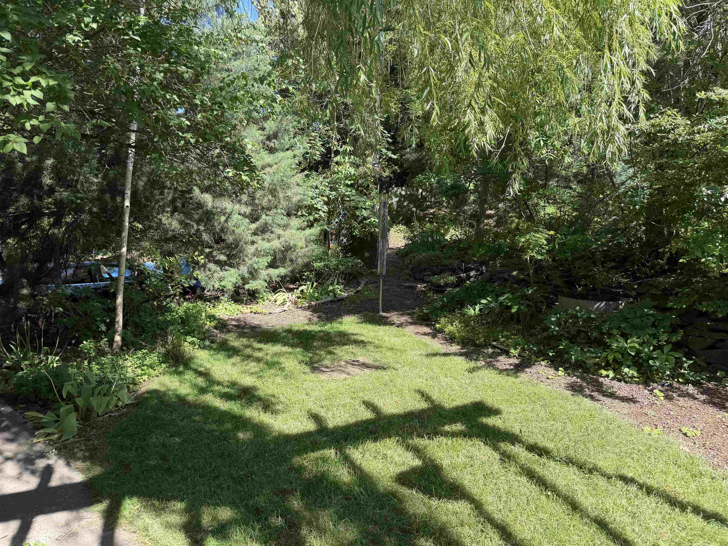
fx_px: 505
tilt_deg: -3.5
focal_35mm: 24
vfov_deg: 56.8
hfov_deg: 71.6
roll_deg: -0.7
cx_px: 364
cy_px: 273
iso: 80
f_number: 1.78
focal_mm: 6.76
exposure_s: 1/920
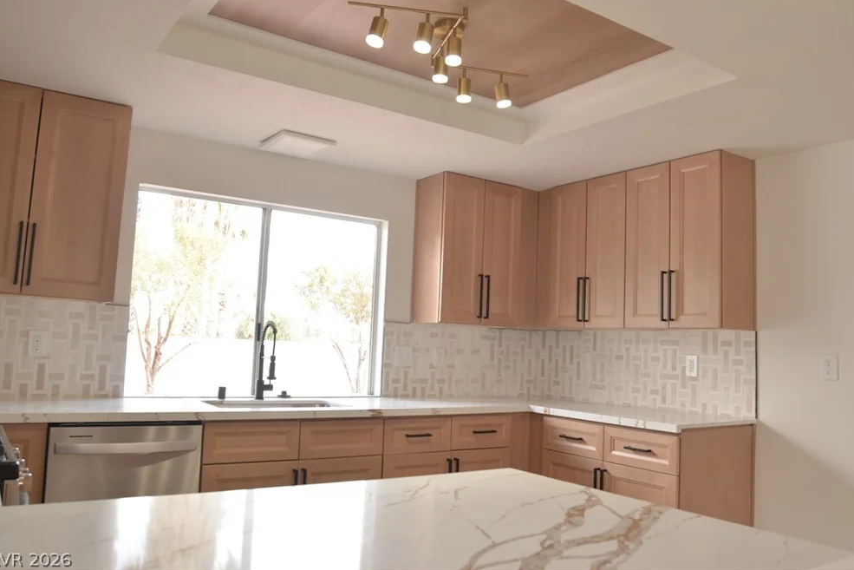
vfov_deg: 46.4
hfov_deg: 65.5
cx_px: 429
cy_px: 278
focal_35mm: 28
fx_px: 664
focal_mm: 18
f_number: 4.5
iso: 200
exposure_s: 1/80
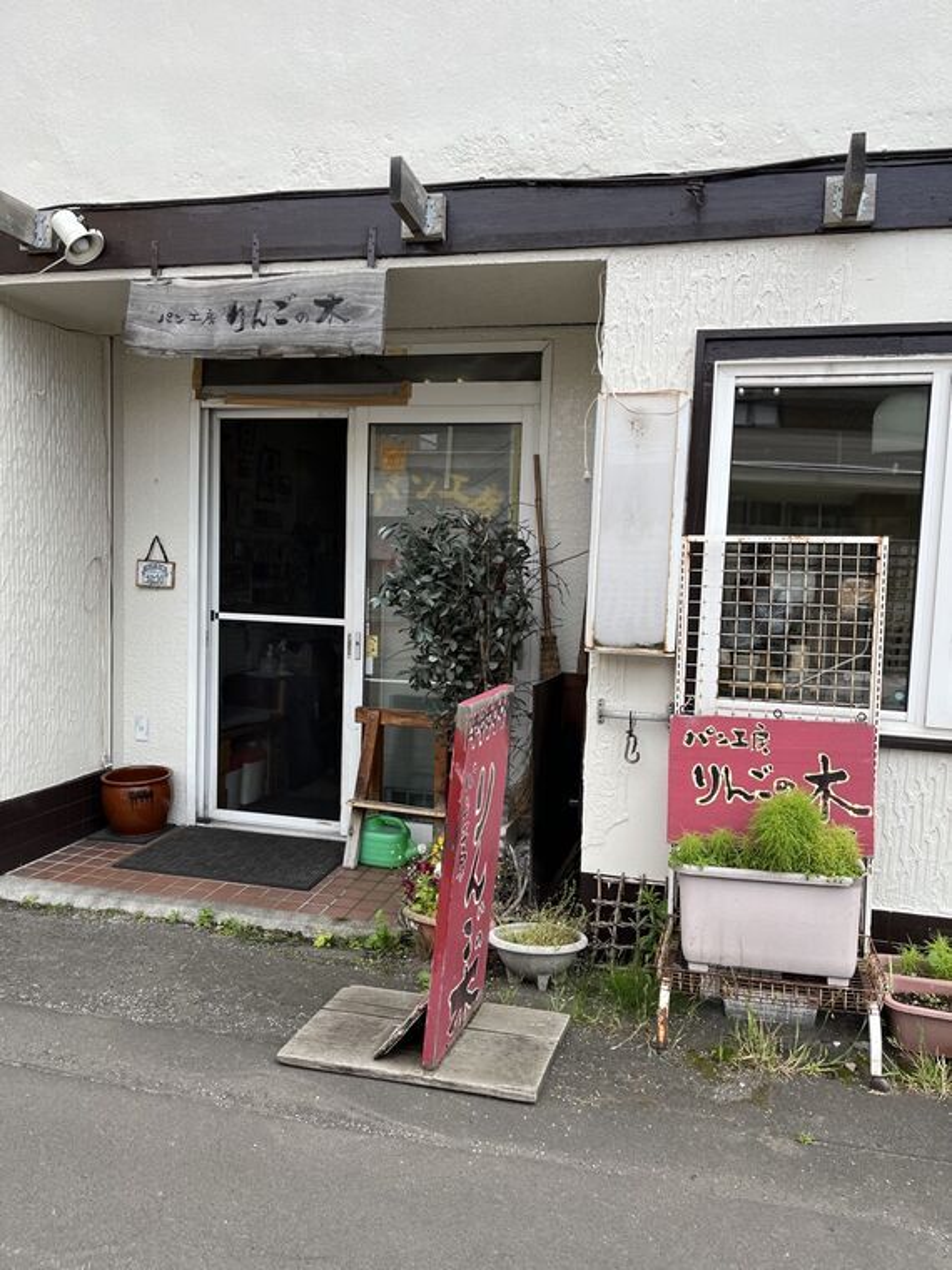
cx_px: 476
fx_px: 953
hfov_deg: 53.1
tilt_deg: -4.7
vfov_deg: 67.3
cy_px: 635
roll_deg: -0.4
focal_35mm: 26
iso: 50
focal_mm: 5.1
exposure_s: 1/1389
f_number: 1.6
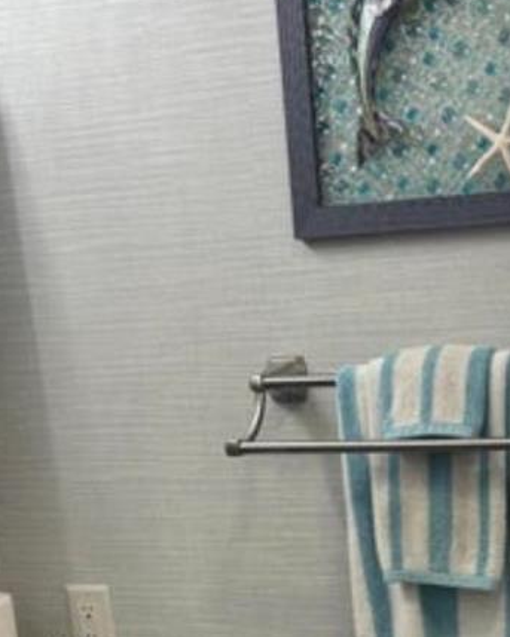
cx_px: 451
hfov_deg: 21.1
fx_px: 1340
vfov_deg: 25.7
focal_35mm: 71
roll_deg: +2.7
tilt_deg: -14.1
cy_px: 610
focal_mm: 5.96
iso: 64
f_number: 1.6
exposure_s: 1/120
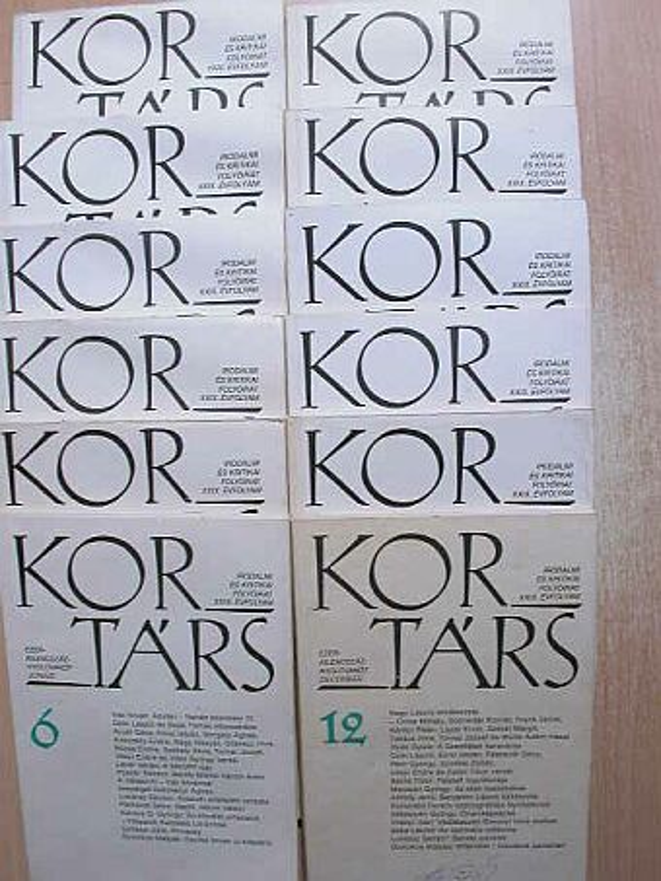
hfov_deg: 35.2
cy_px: 440
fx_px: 1043
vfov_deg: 45.8
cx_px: 330
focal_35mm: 41
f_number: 3.4
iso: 100
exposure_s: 1/78
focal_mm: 8.6
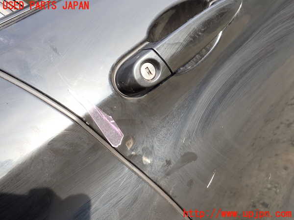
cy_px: 110
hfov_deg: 60.0
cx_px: 147
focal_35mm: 30
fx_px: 255
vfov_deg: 46.8
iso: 100
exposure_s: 1/160
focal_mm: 5.4
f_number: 3.2
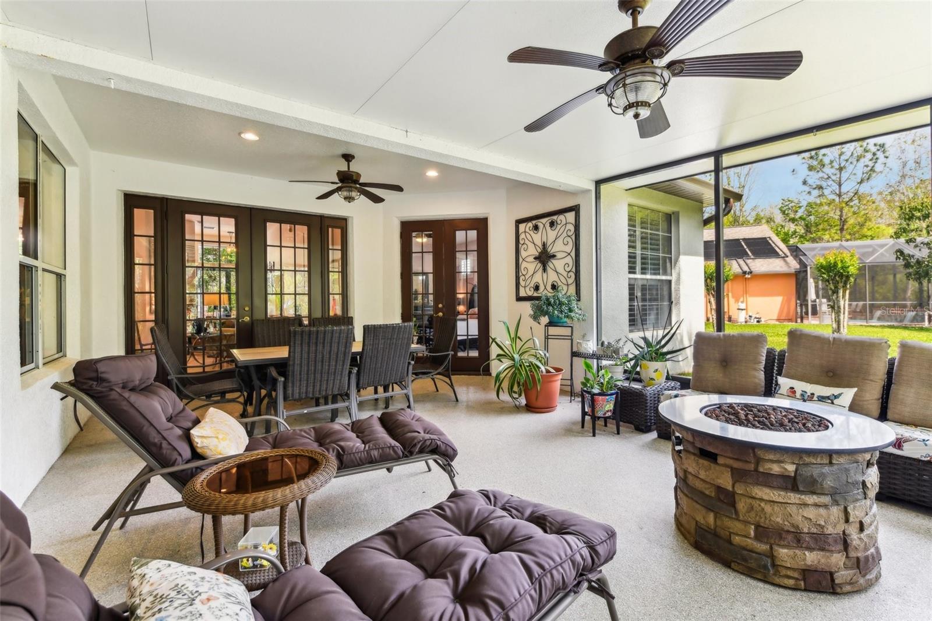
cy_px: 310
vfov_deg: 73.7
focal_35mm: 16
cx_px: 466
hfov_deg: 96.7
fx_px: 414
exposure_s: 1/60
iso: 400
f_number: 8
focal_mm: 16
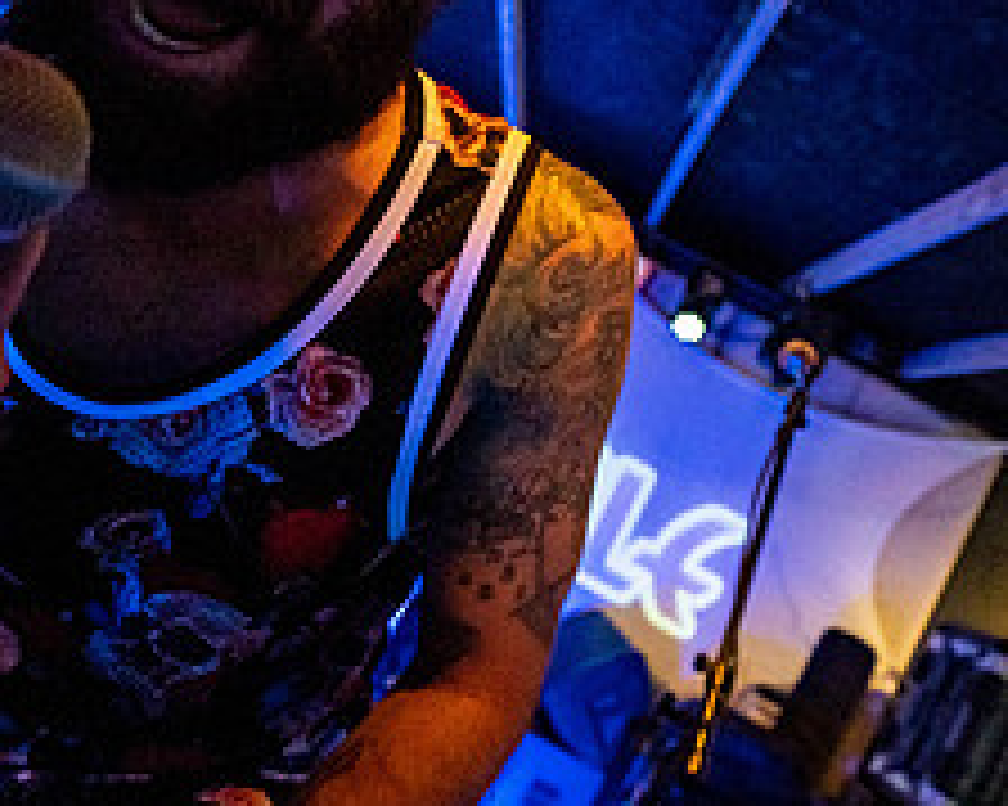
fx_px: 1014
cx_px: 549
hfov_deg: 52.8
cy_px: 241
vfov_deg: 42.5
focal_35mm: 34
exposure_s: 1/160
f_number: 2.8
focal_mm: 14
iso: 3200
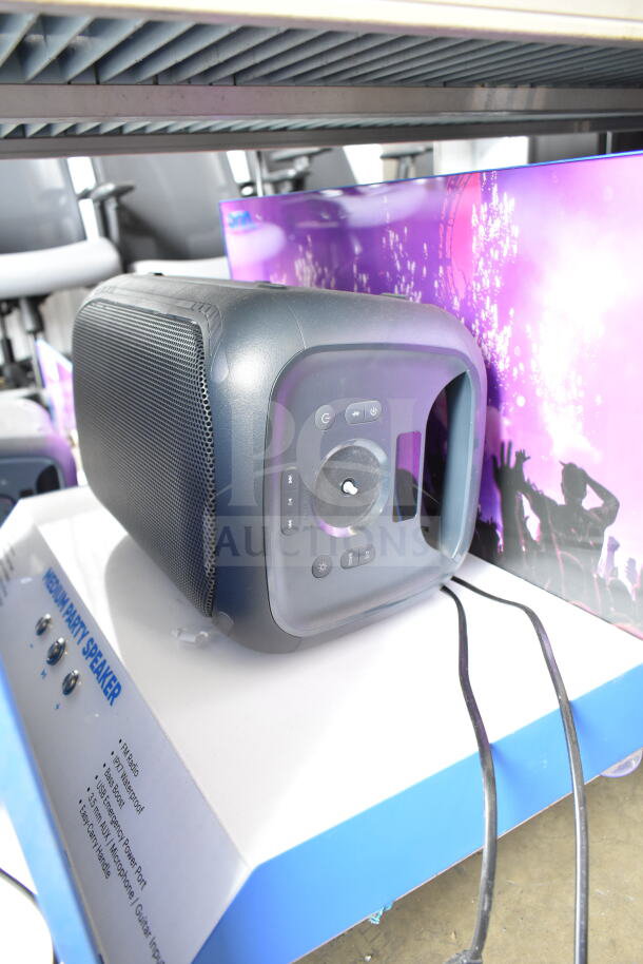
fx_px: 723
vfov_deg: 67.4
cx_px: 322
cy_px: 482
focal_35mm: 27
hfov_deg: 48.0
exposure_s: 1/60
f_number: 4
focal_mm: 18
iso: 1600
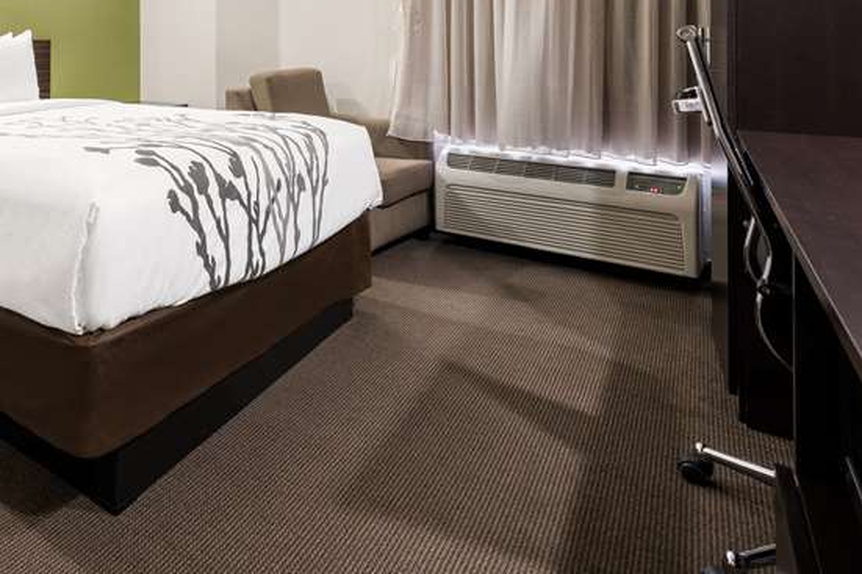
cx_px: 174
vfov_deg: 44.5
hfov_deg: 63.5
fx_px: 622
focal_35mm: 26
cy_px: 44
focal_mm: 14
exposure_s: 1
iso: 250
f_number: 8
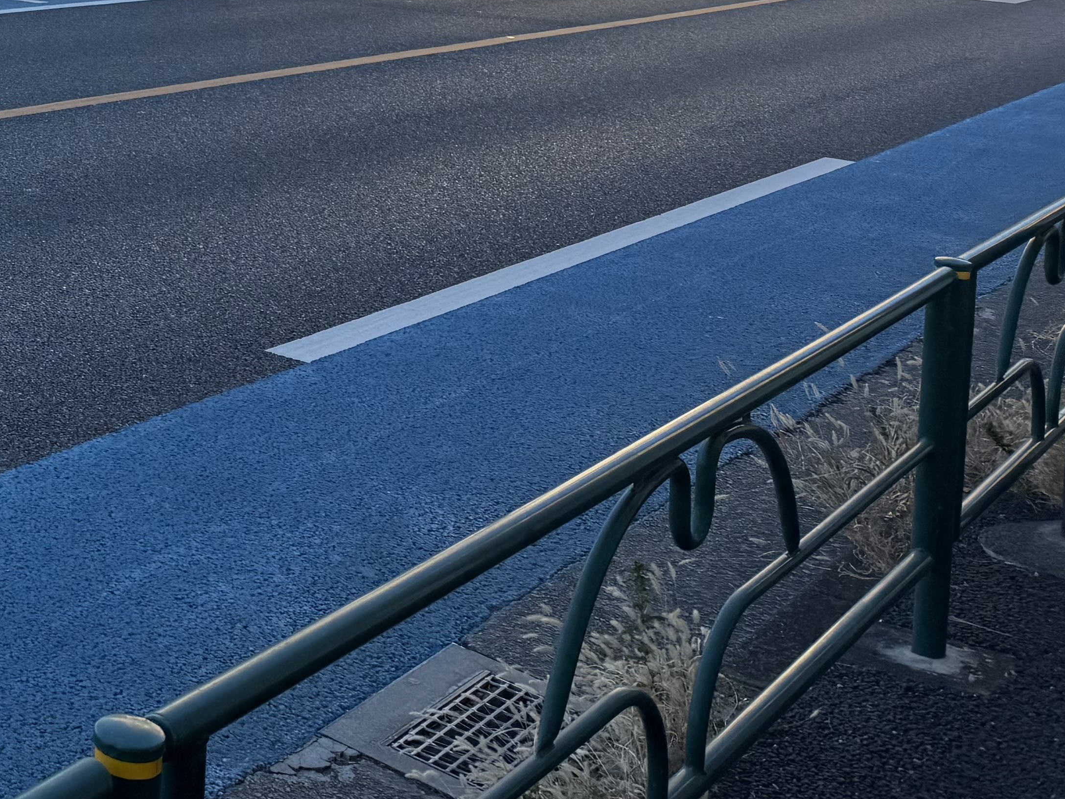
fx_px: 1938
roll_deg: +0.1
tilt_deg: +0.3
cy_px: -125
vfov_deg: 21.8
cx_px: -204
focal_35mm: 63
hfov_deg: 27.2
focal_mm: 6.76
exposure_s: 1/1314
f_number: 1.78
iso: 80
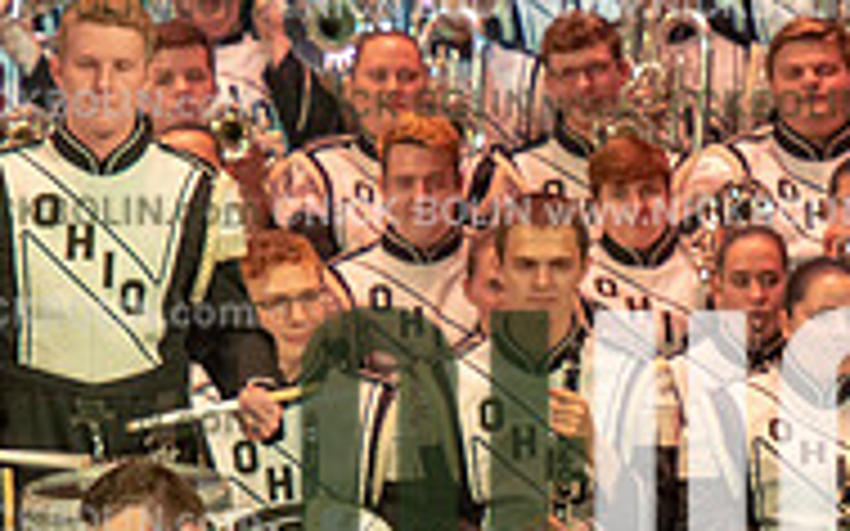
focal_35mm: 750
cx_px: 616
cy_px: 522
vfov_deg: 1.8
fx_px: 17369
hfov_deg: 2.8
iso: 8000
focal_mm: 240
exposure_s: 1/200
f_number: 5.6
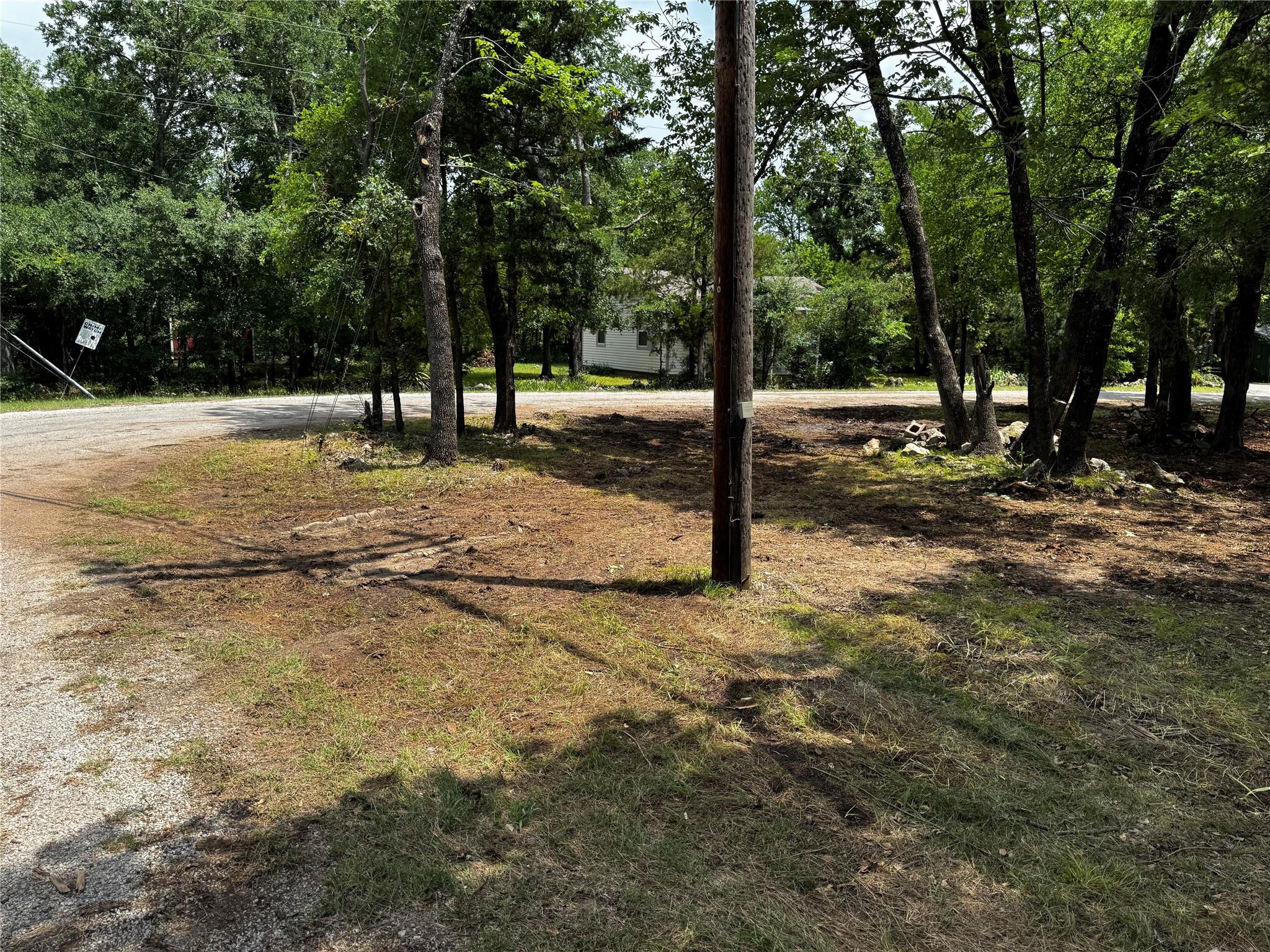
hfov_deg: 71.6
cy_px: 476
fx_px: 881
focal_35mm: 24
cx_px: 635
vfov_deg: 56.8
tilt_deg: -9.5
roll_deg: -2.3
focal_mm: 6.76
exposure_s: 1/2331
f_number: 1.78
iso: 80
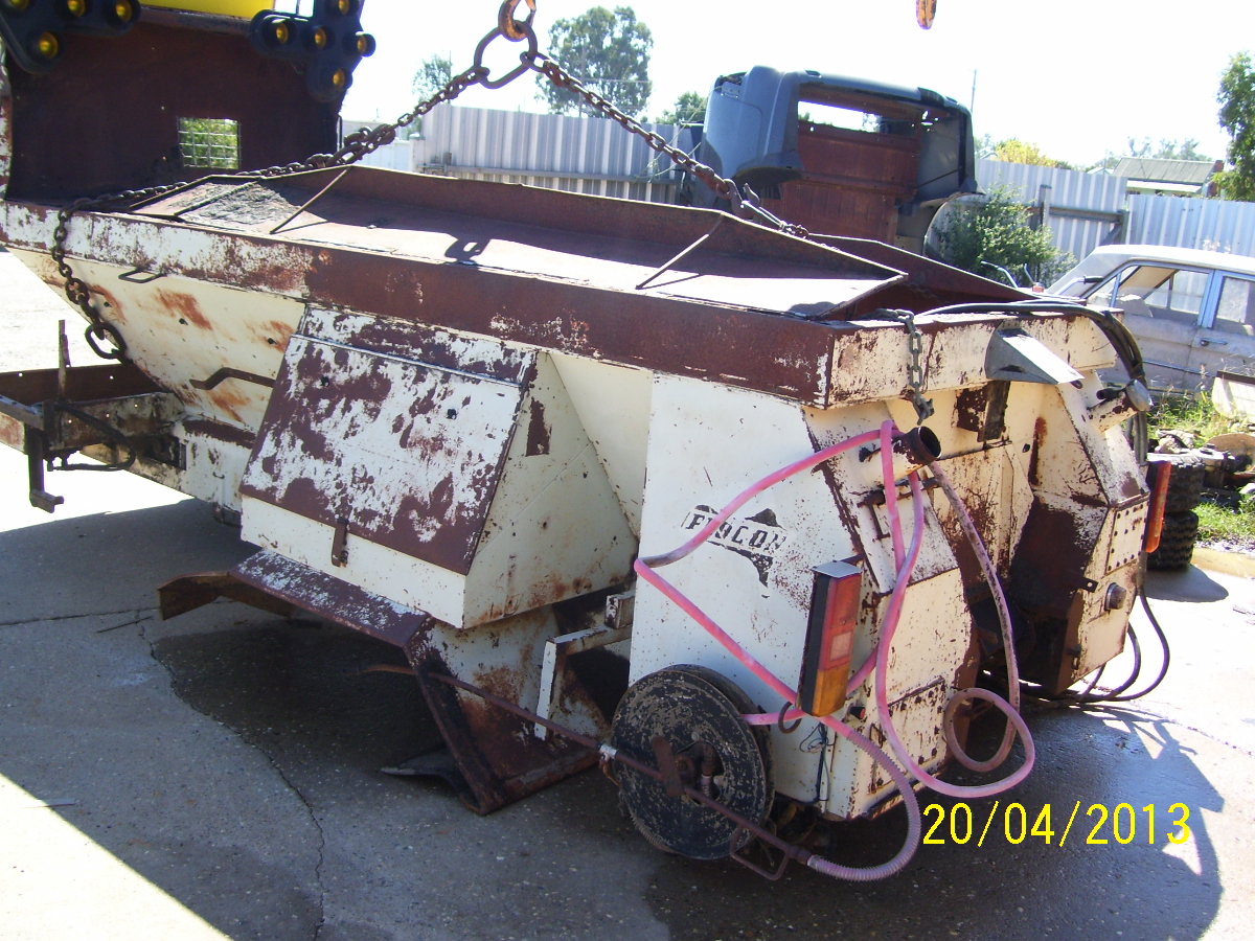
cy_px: 470
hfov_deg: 50.1
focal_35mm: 37
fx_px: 1341
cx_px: 628
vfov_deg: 38.7
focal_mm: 6
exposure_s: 1/350
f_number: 2.7
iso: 80
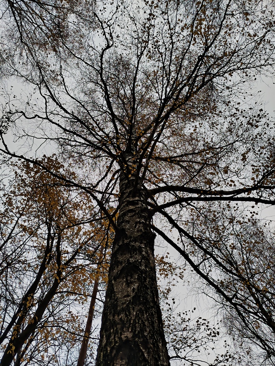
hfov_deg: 56.8
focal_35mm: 24
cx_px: 138
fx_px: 254
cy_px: 183
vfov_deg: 71.6
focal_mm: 5.31
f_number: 1.7
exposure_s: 1/285
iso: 50
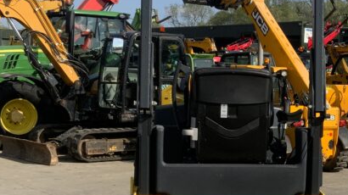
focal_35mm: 79
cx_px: 292
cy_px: 140
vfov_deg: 15.2
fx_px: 729
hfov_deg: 26.2
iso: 16
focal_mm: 3
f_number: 1.8
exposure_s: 1/1786
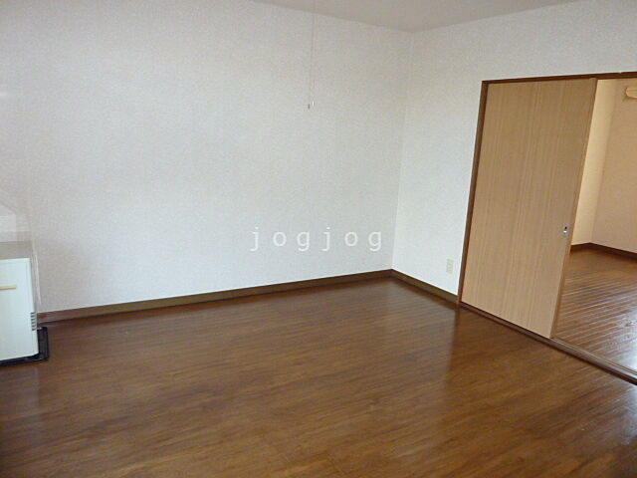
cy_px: 239
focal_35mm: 25
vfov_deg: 54.9
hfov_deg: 69.4
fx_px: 460
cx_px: 318
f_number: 3.3
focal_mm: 4.1
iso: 320
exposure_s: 1/30
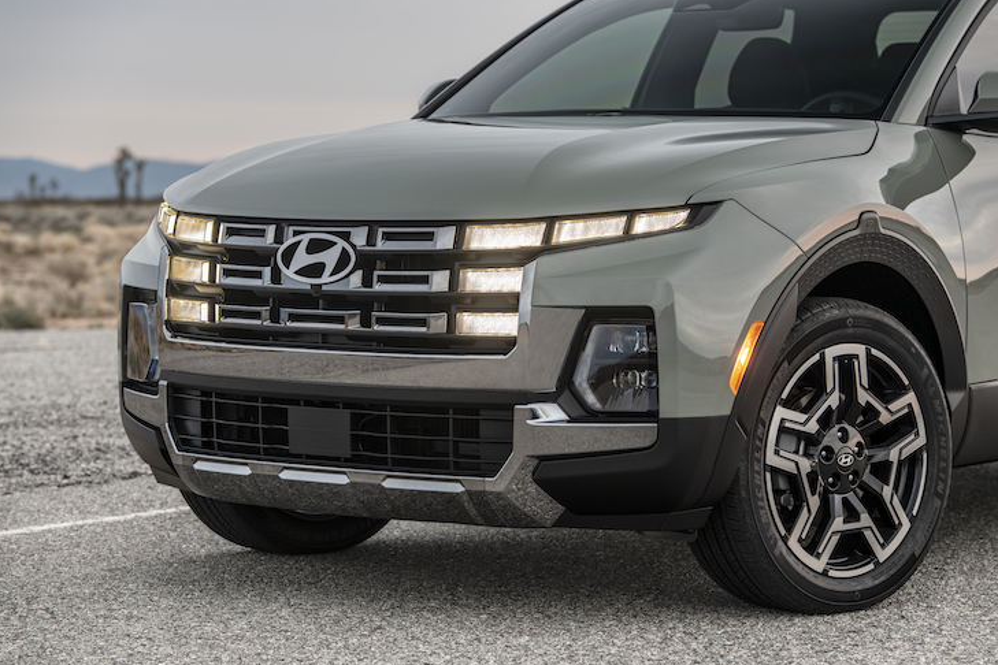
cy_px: 335
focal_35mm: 108
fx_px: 2994
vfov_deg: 12.7
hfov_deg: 18.9
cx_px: 507
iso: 64
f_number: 5
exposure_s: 1/1.67
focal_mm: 105
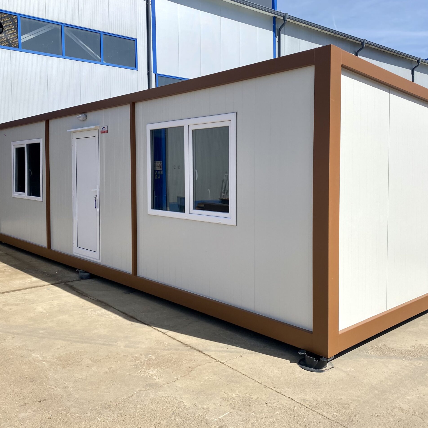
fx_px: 434
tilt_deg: -4.3
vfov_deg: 52.5
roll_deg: +0.6
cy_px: 213
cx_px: 223
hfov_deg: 52.5
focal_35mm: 31
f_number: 1.8
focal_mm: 4.25
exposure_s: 1/5025
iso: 32
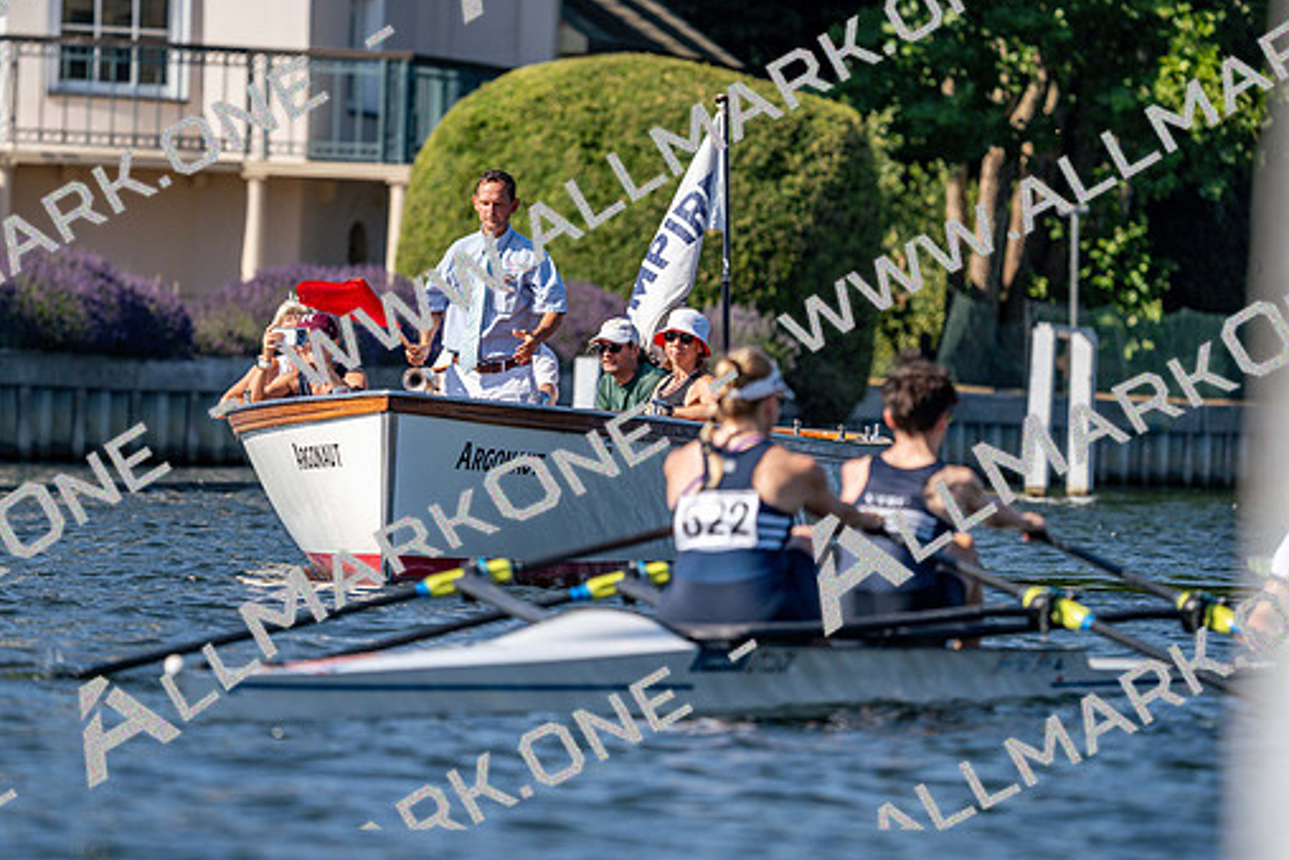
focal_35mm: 427
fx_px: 15292
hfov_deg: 4.8
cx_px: 594
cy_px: 394
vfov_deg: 3.2
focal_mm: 374
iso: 250
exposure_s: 1/1600
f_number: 6.3
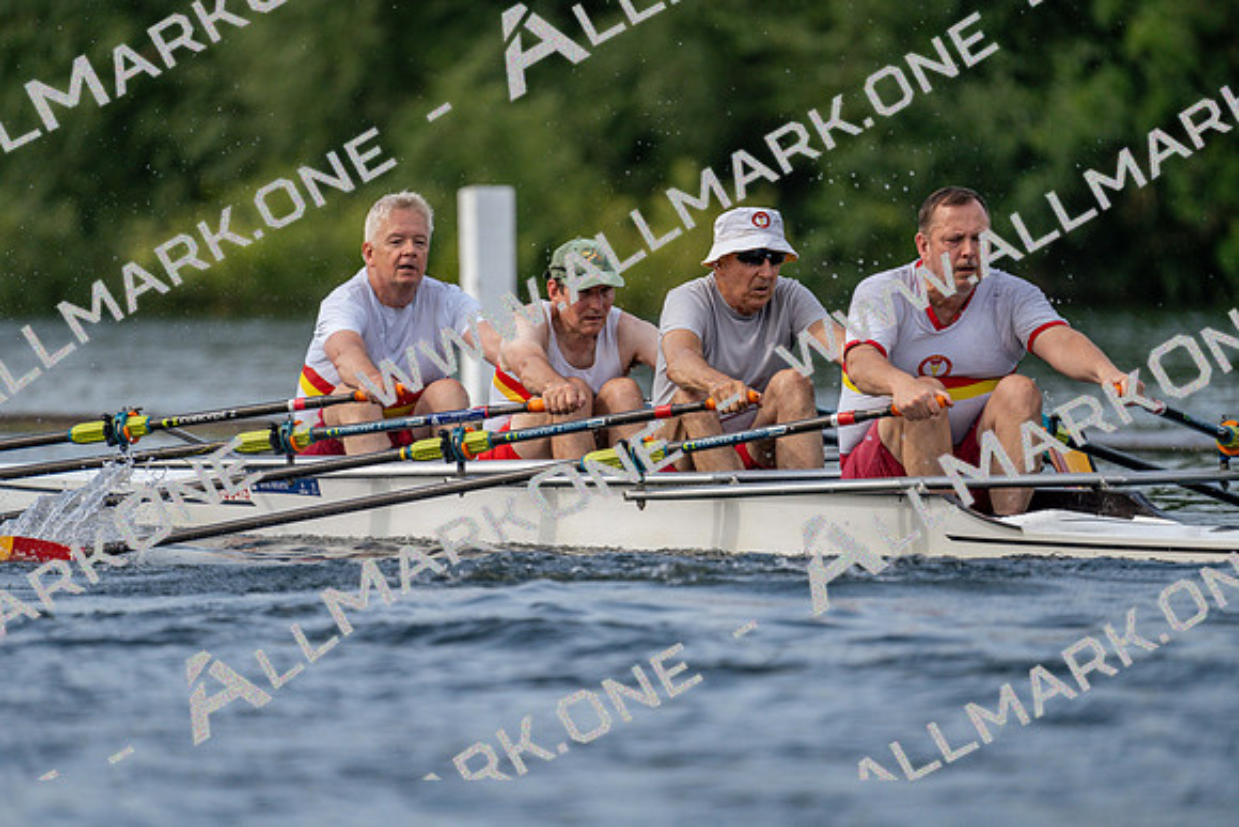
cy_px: 414
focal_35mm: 600
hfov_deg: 3.4
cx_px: 620
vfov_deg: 2.3
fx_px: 20654
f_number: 6.3
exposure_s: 1/1600
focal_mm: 600
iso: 400
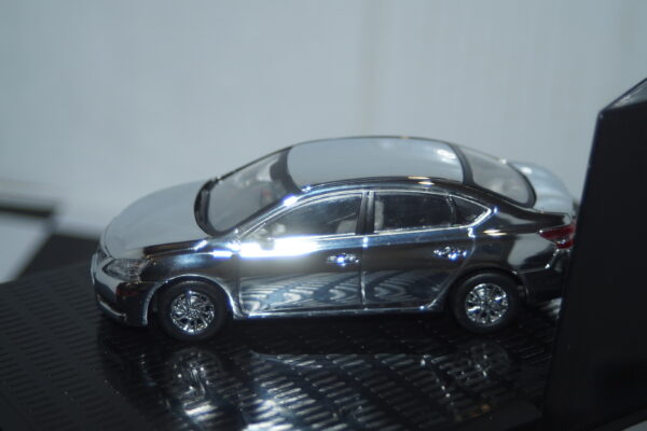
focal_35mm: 82
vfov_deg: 16.6
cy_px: 216
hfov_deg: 24.6
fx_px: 1483
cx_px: 324
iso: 160
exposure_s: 1/80
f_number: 5
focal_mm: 55
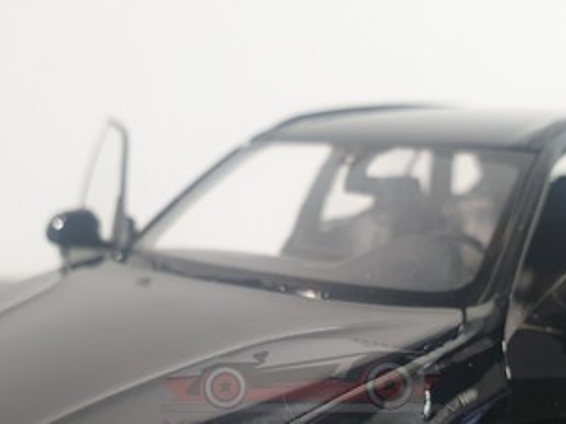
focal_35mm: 55
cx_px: 304
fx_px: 899
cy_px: 426
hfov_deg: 34.9
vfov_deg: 25.2
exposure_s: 1/60
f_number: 2.4
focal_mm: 4.3
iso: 250
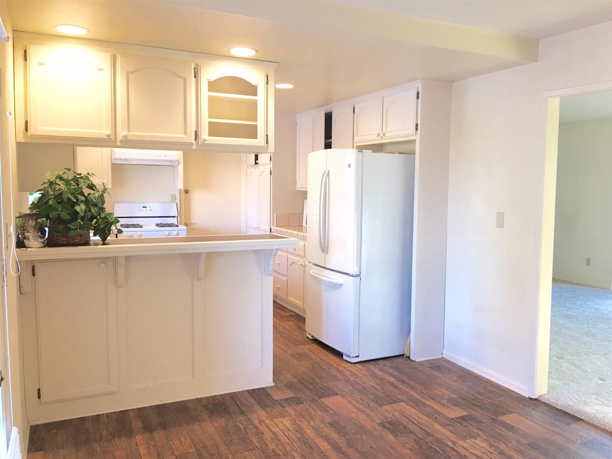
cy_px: 230
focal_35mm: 29
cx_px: 306
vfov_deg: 48.2
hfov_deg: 61.7
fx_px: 513
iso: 25
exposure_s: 1/15
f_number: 2.2
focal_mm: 4.15
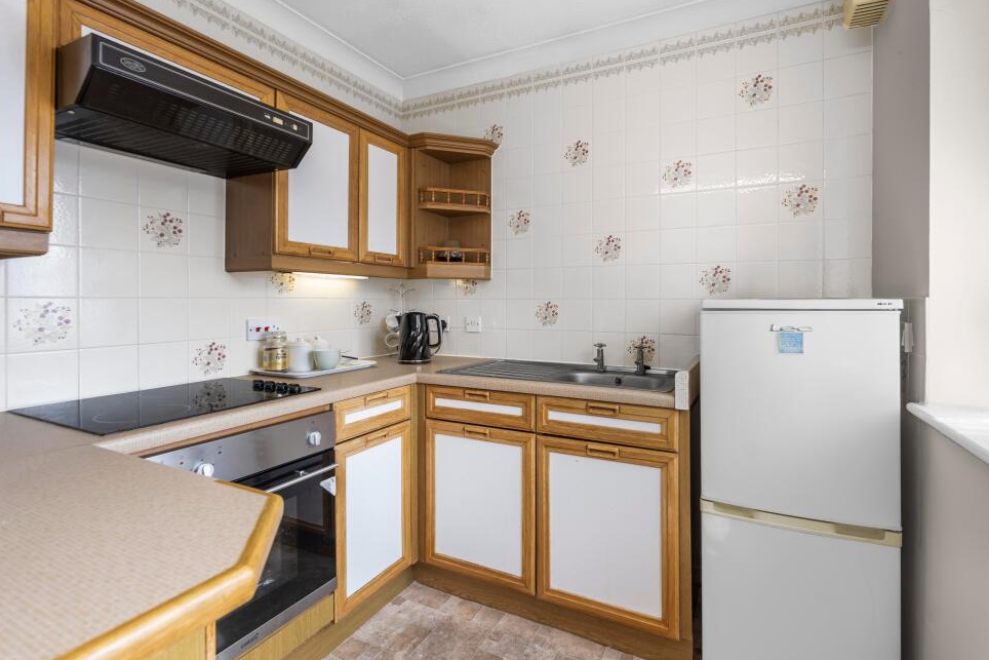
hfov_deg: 93.2
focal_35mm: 17
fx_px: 467
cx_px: 518
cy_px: 314
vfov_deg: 70.4
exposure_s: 1/10
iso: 320
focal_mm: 16
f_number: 5.6
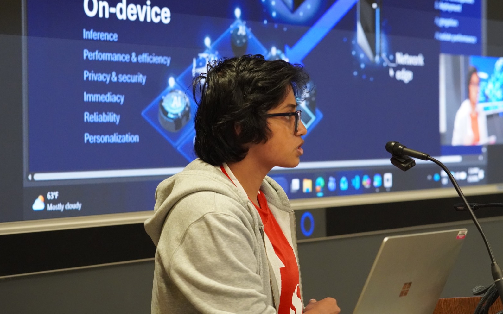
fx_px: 1583
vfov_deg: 11.3
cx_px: 250
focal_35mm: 116
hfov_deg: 18.1
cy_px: 161
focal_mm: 75
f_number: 4
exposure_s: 1/160
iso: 5000
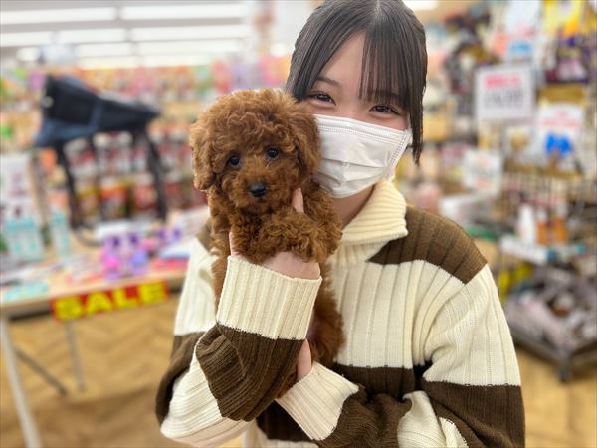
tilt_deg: -14.6
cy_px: 224
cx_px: 298
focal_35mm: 26
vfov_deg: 53.1
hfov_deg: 67.3
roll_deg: +3.9
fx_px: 448
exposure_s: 1/60
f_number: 1.6
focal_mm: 5.1
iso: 80
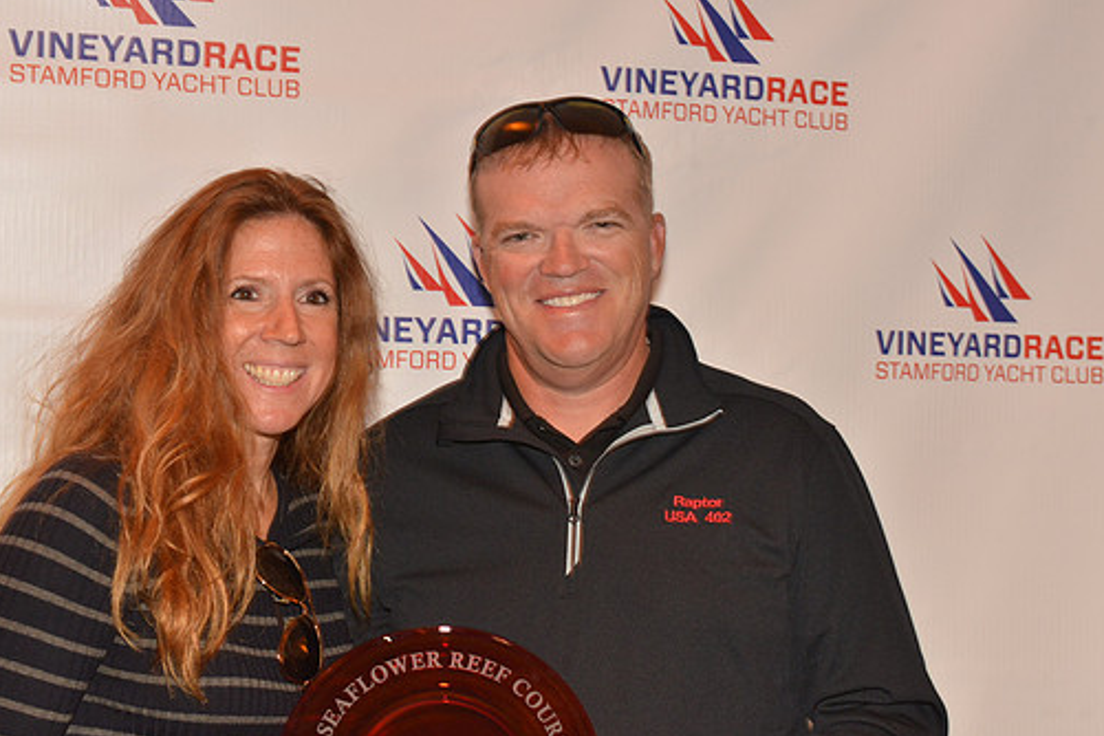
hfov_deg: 25.1
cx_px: 549
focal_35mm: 81
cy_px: 321
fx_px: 2484
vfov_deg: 16.8
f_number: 9
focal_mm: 70
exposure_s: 1/15
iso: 2000
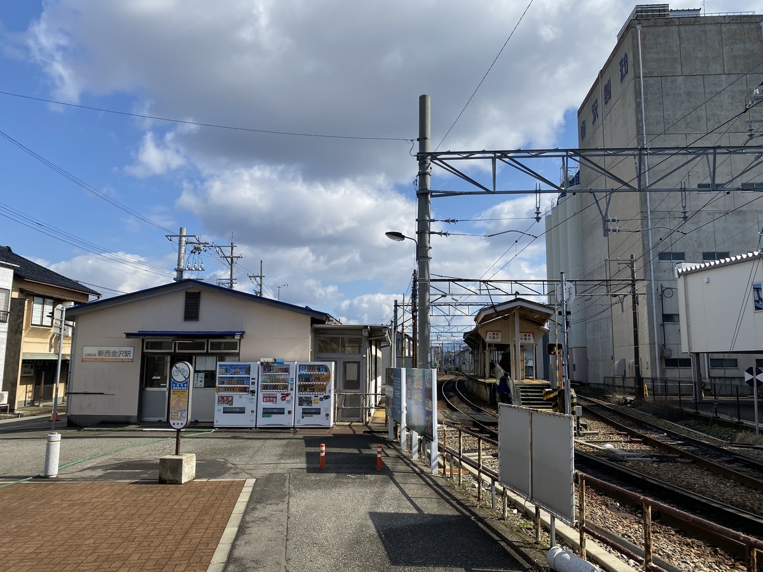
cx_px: 382
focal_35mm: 26
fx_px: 573
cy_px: 286
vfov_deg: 53.1
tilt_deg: +9.3
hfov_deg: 67.3
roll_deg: -0.4
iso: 32
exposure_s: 1/4132
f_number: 1.8
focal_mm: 4.25
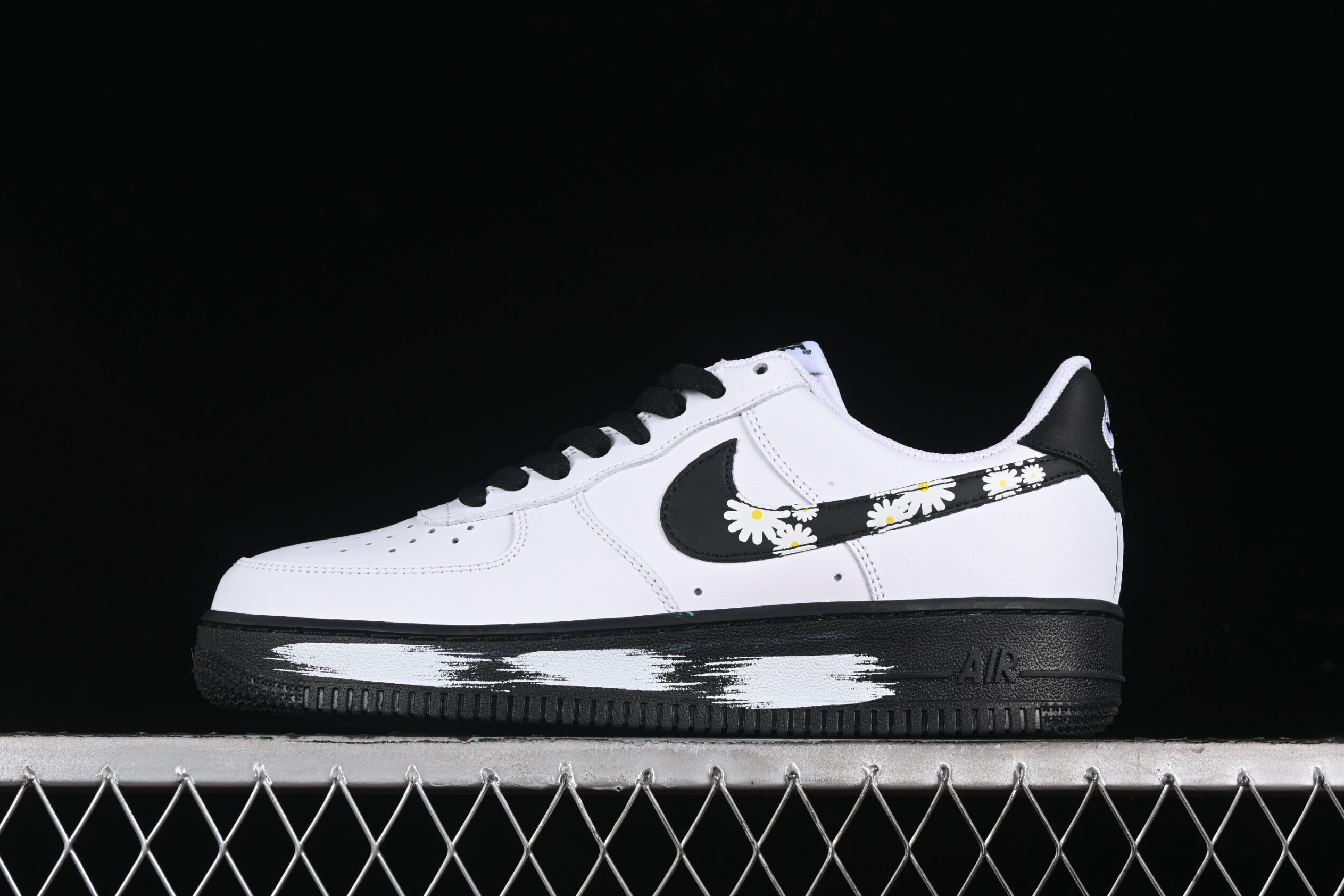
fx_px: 2837
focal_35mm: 76
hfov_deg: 26.7
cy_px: 454
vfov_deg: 17.9
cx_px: 666
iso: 160
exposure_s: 1/80
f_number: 8
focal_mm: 50
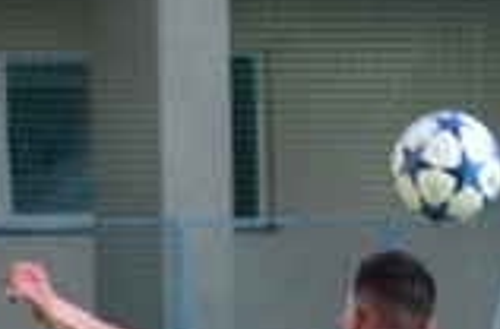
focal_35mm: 1198
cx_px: 620
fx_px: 16573
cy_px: 386
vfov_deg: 1.1
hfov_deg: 1.7
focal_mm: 140
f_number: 5
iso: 250
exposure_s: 1/500
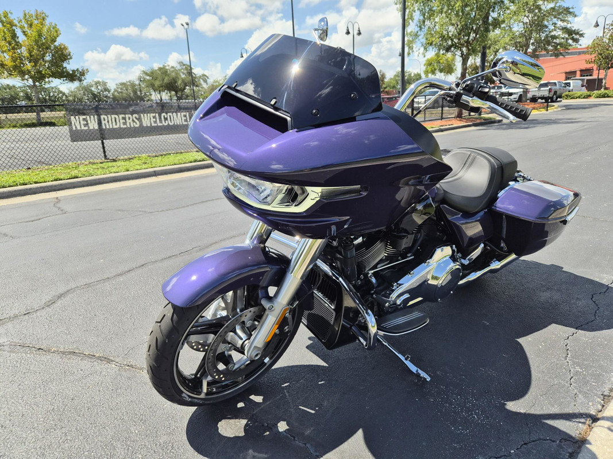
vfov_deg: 58.9
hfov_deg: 73.9
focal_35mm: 23
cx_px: 306
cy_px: 230
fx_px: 407
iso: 80
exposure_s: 1/3280
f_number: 1.8
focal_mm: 5.4
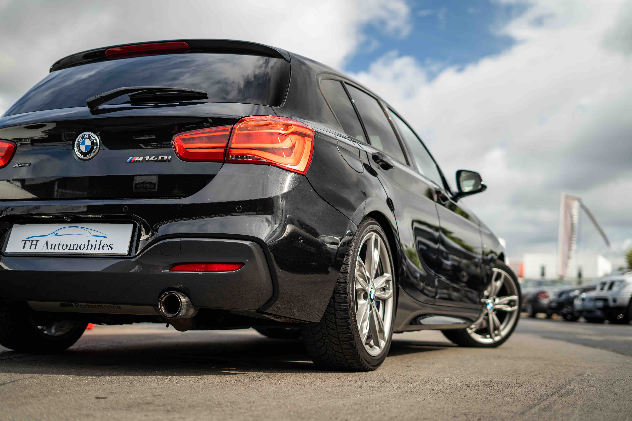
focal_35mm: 50
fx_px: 878
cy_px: 210
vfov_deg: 27.0
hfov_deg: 39.6
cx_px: 316
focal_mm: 50
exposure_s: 1/1000
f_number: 2.2
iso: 100
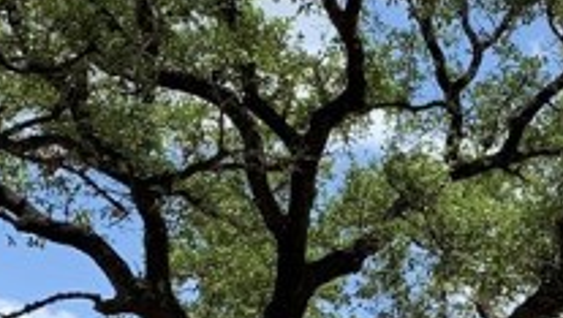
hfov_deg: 19.5
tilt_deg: +16.9
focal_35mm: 105
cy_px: 356
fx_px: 1569
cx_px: 612
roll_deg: -0.9
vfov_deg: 11.4
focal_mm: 4.25
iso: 25
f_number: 1.8
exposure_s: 1/1634
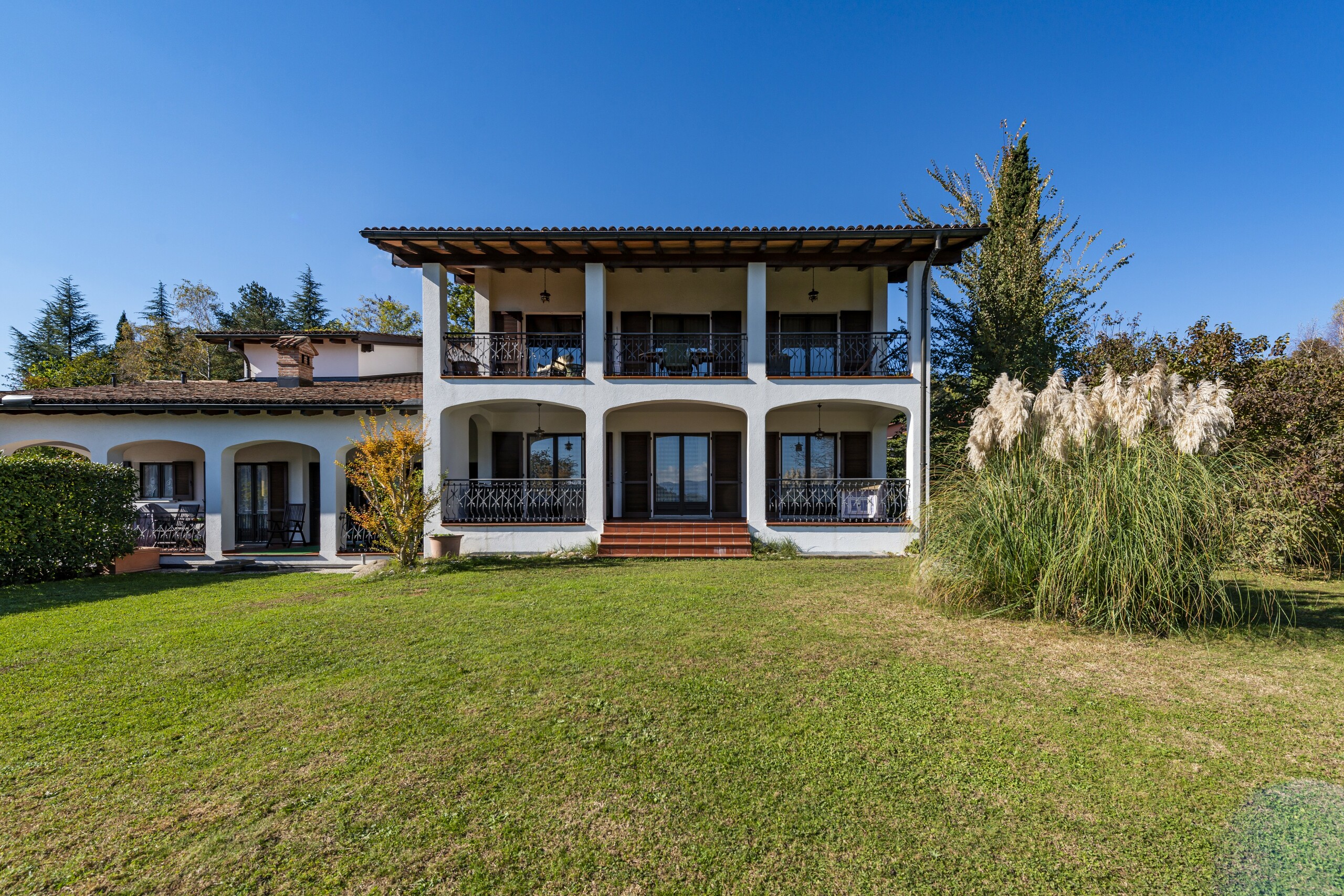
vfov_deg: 81.2
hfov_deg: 104.3
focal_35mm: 14
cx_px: 672
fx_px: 523
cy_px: 448
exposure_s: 1/250
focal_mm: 14
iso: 100
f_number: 8
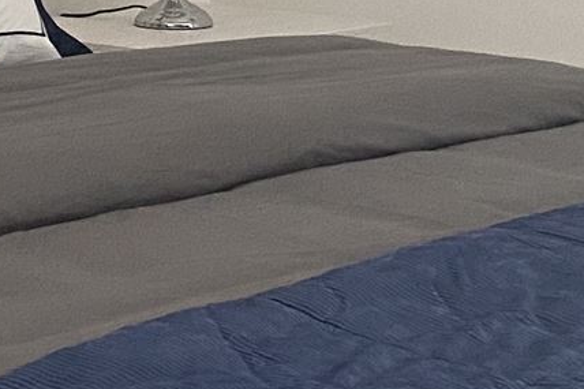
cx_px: -91
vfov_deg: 8.8
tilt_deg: -4.0
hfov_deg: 13.1
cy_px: -143
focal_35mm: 153
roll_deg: -0.3
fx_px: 2481
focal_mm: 4.25
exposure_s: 1/60
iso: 500
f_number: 1.8
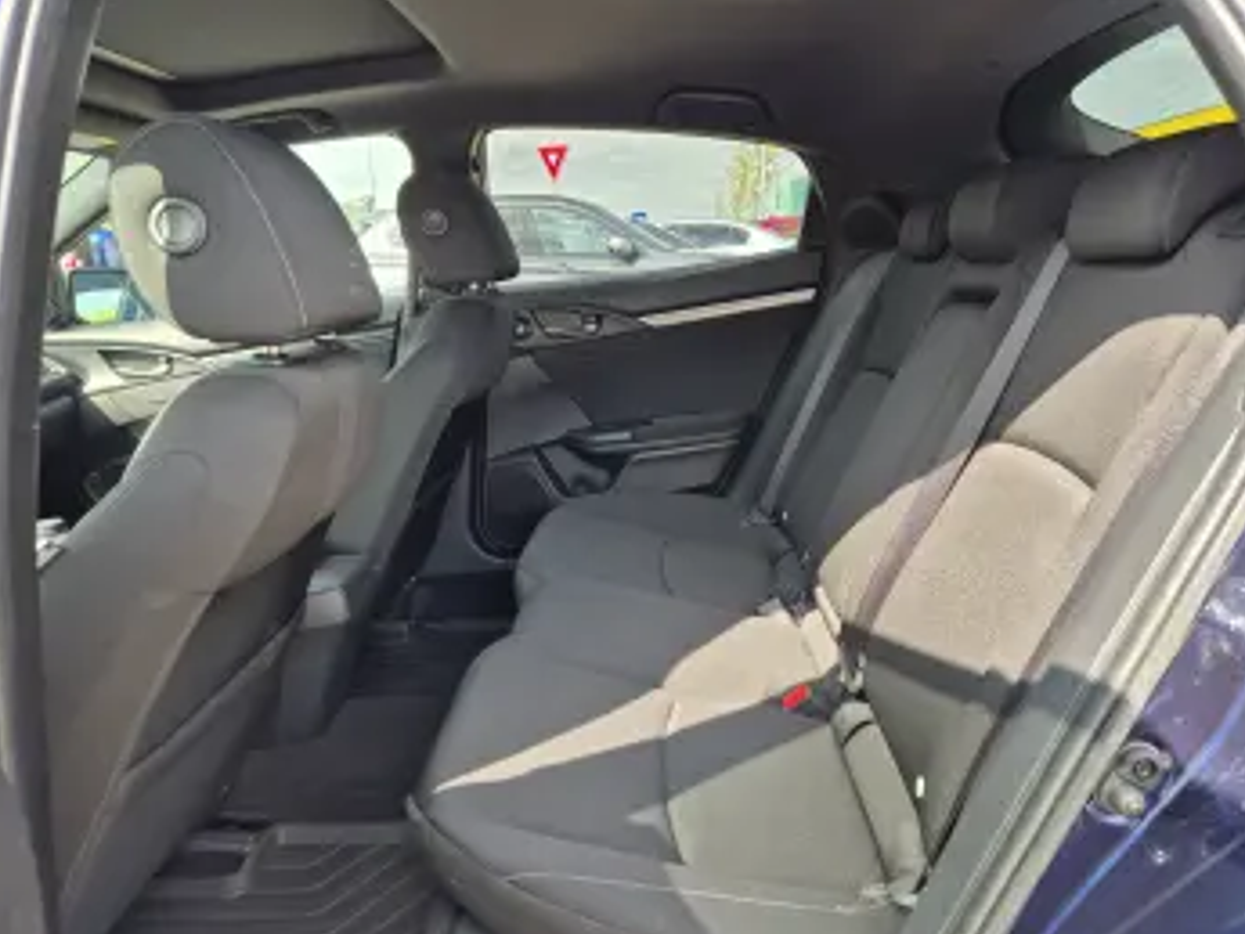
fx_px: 863
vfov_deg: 56.8
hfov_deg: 71.6
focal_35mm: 24
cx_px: 639
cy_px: 480
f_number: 1.8
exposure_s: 1/180
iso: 32
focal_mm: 5.4
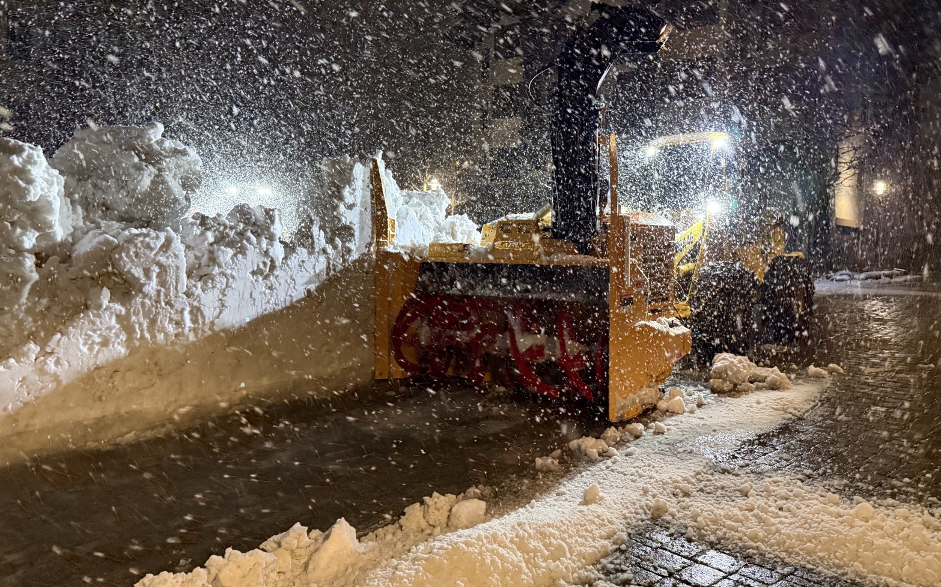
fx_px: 667
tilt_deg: +0.5
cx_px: 478
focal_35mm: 26
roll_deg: -4.4
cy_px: 266
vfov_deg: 47.5
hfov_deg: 70.4
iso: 640
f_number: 1.78
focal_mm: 6.76
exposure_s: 1/40
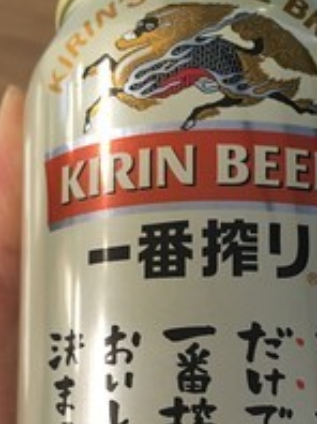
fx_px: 808
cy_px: 375
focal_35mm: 66
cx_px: 242
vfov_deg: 28.4
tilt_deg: -71.7
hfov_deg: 22.0
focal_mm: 4.15
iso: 160
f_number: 2.2
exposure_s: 1/30
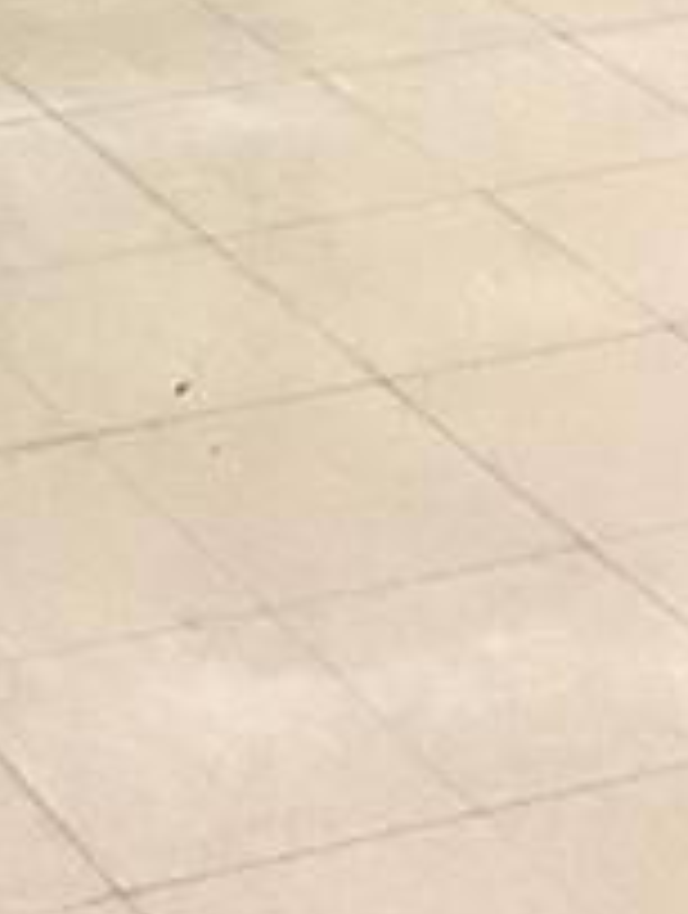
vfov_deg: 11.8
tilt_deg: -14.7
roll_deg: +0.9
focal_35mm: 156
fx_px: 4121
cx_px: -728
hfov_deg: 8.9
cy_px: -635
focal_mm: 3.3
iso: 125
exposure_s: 1/30
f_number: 2.4
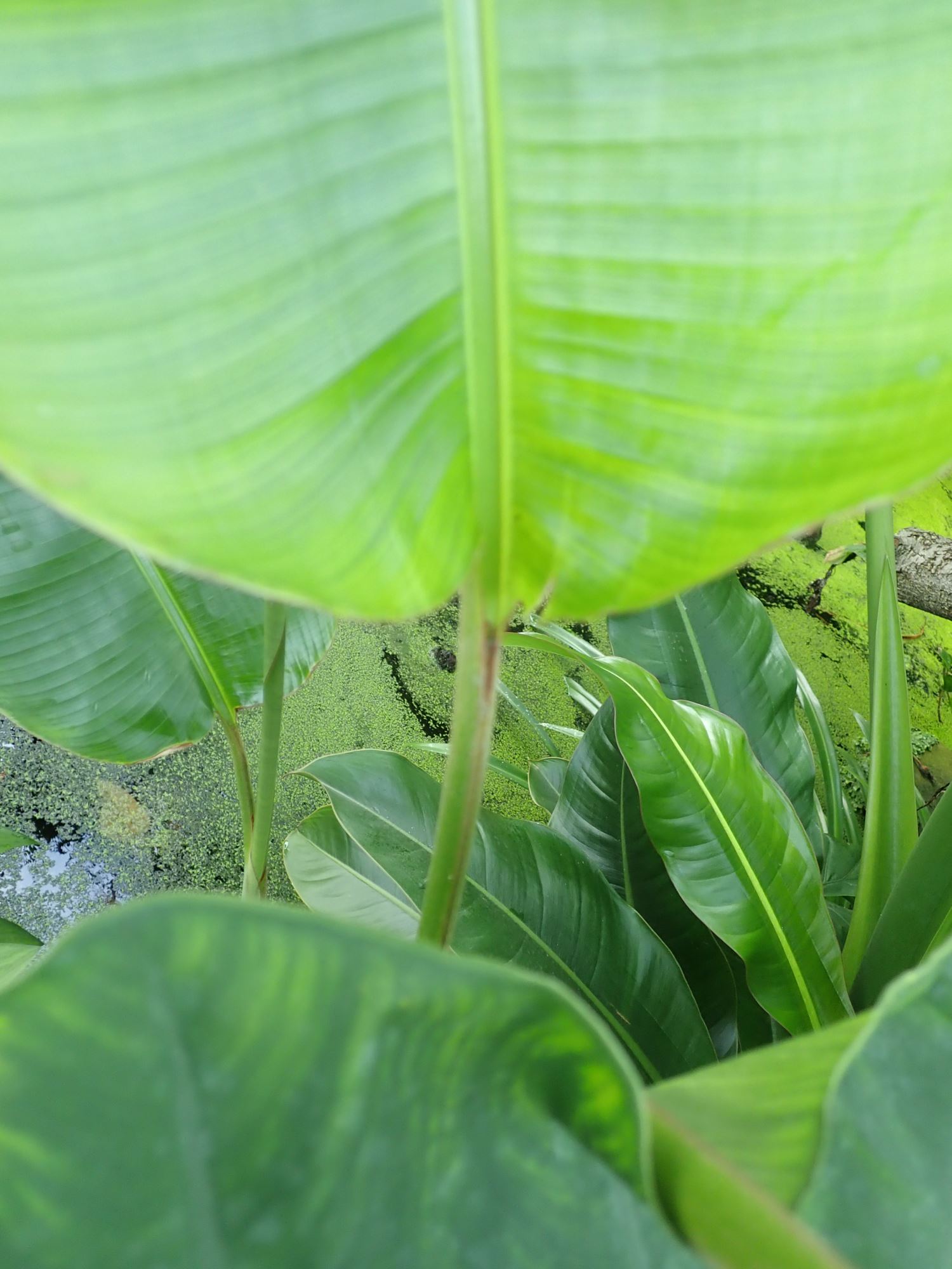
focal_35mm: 30
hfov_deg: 46.8
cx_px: 476
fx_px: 1100
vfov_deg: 60.0
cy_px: 634
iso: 200
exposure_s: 1/60
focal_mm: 5.5
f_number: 2.3
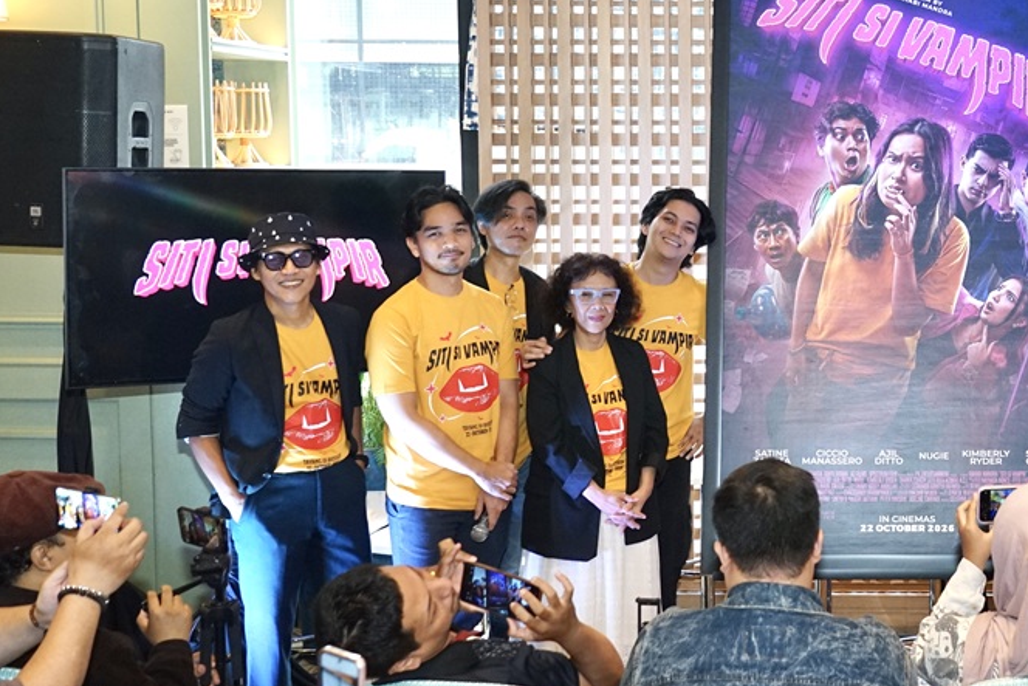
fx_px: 1599
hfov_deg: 34.2
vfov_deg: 24.1
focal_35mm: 56
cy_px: 263
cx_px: 864
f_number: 4
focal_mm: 31
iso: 2000
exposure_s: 1/125
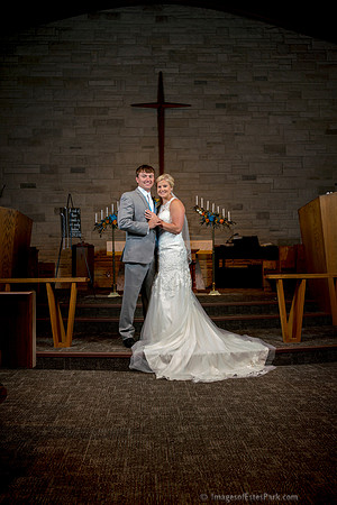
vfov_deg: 61.9
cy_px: 252
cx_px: 168
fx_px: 421
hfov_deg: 43.6
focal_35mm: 30
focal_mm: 30
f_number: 4.5
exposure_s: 1/80
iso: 200
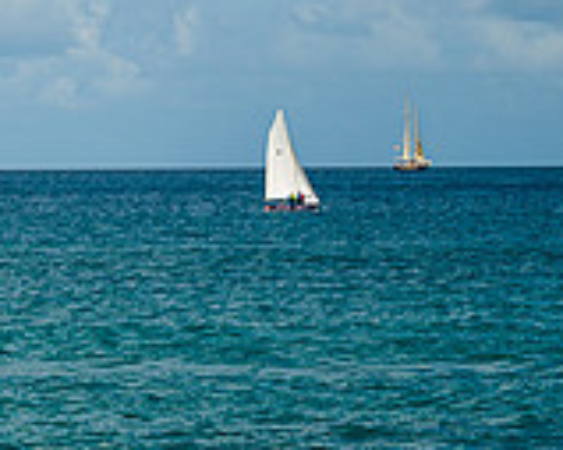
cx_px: -287
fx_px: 6345
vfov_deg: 4.0
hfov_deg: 5.0
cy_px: -200
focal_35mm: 381
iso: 72
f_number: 8
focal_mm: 94
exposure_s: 1/320
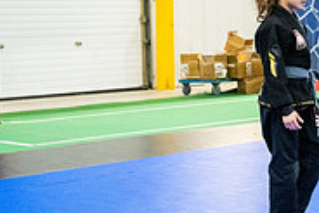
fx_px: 1064
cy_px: 68
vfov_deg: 11.4
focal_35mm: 120
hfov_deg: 16.0
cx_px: 442
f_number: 4
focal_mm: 38
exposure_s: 1/400
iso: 6400
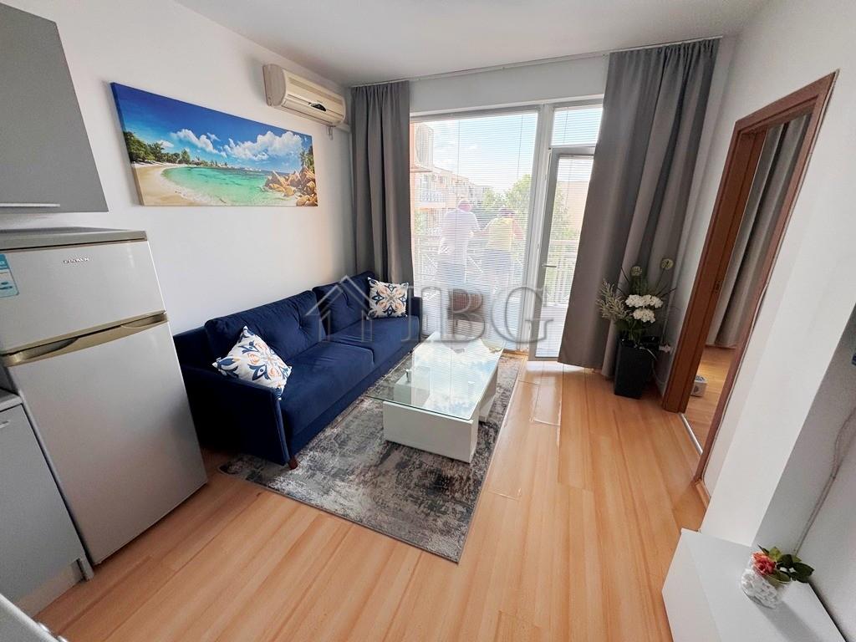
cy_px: 321
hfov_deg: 102.1
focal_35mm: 14
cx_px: 428
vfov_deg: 85.7
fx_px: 346
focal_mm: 2.22
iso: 40
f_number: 2.2
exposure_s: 1/117
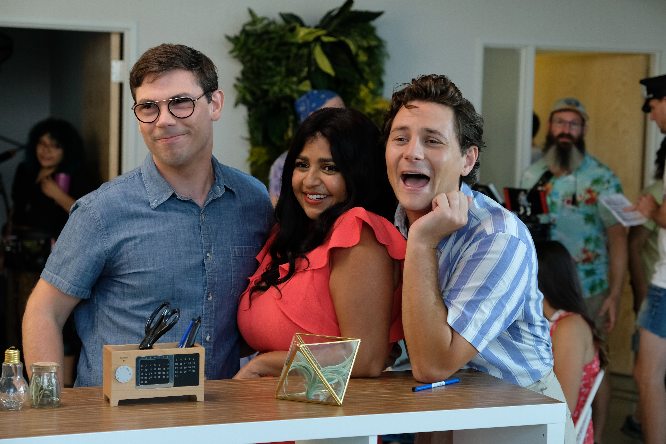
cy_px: 222
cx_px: 333
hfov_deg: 27.0
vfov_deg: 18.2
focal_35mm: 75
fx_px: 1387
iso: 1600
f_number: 4
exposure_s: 1/160
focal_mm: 50
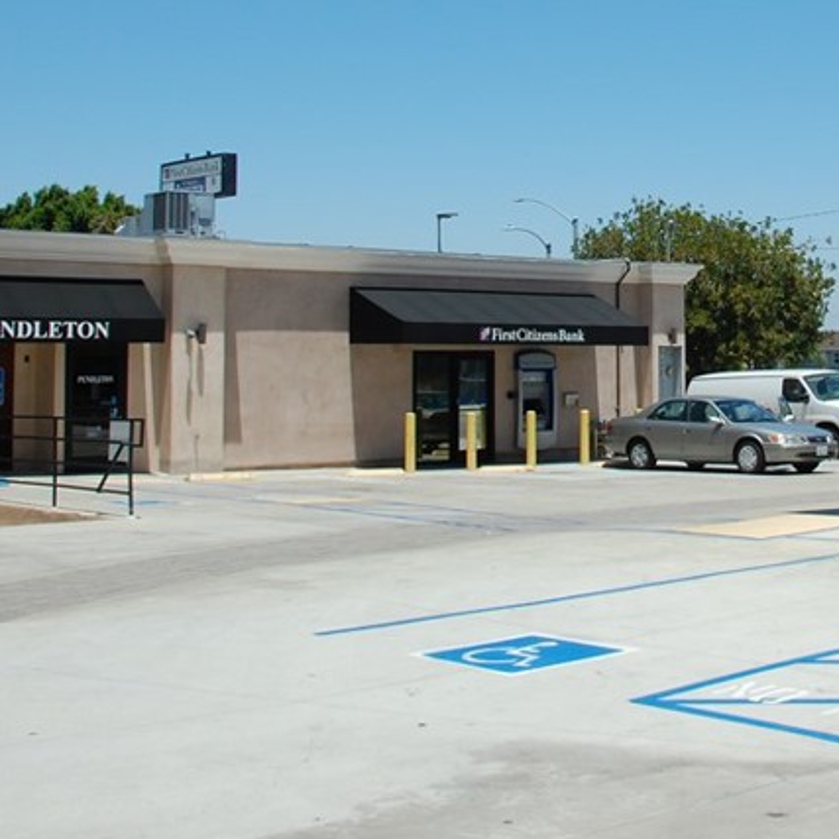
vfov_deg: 27.7
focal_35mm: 61
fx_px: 1673
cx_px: 739
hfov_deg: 27.3
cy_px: 193
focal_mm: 20
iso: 200
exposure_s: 1/320
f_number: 9
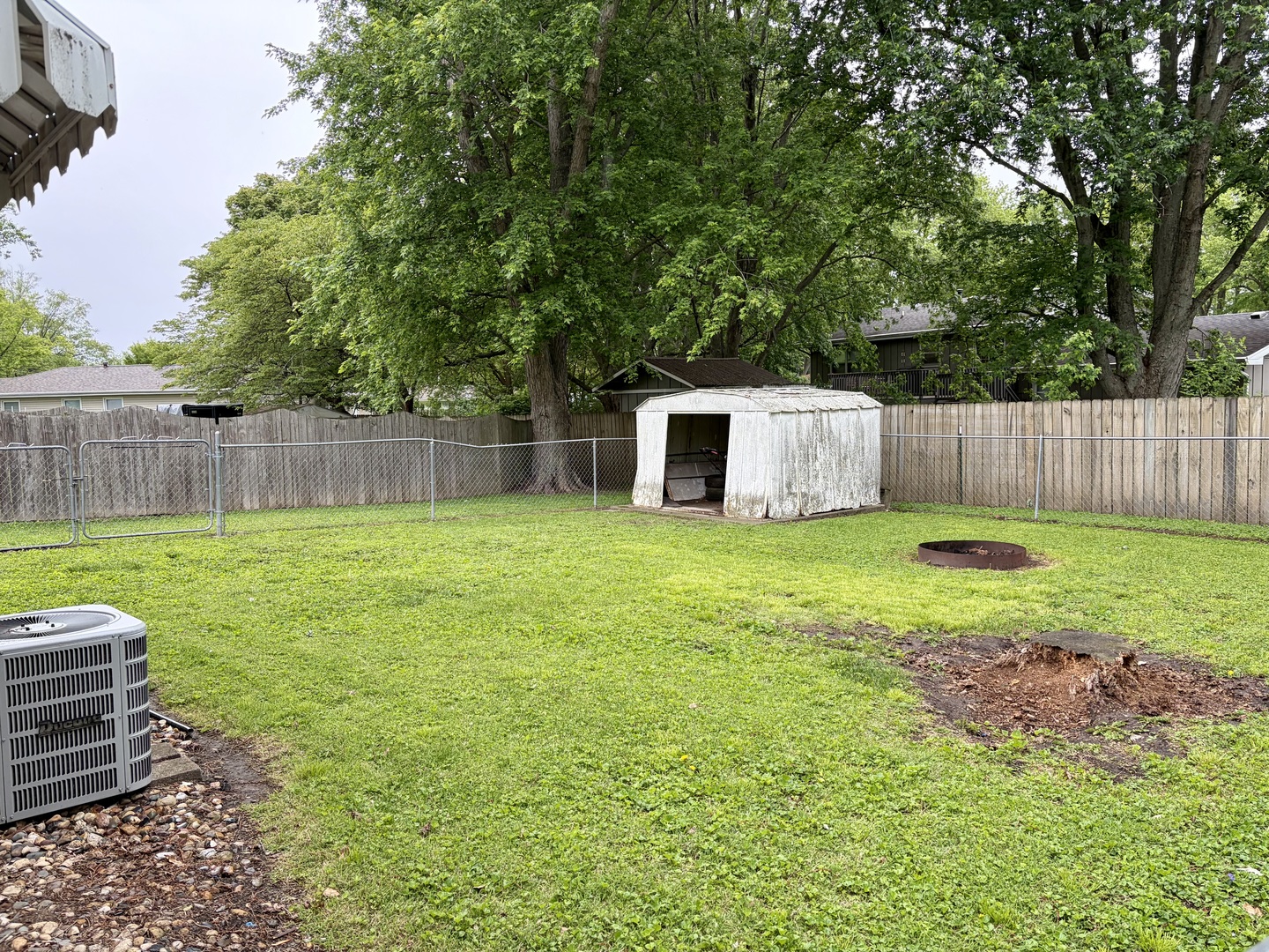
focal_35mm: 26
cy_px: 476
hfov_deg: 67.3
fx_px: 953
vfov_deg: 53.1
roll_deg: +2.5
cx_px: 634
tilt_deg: -4.9
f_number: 1.6
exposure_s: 1/371
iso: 64
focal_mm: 5.96
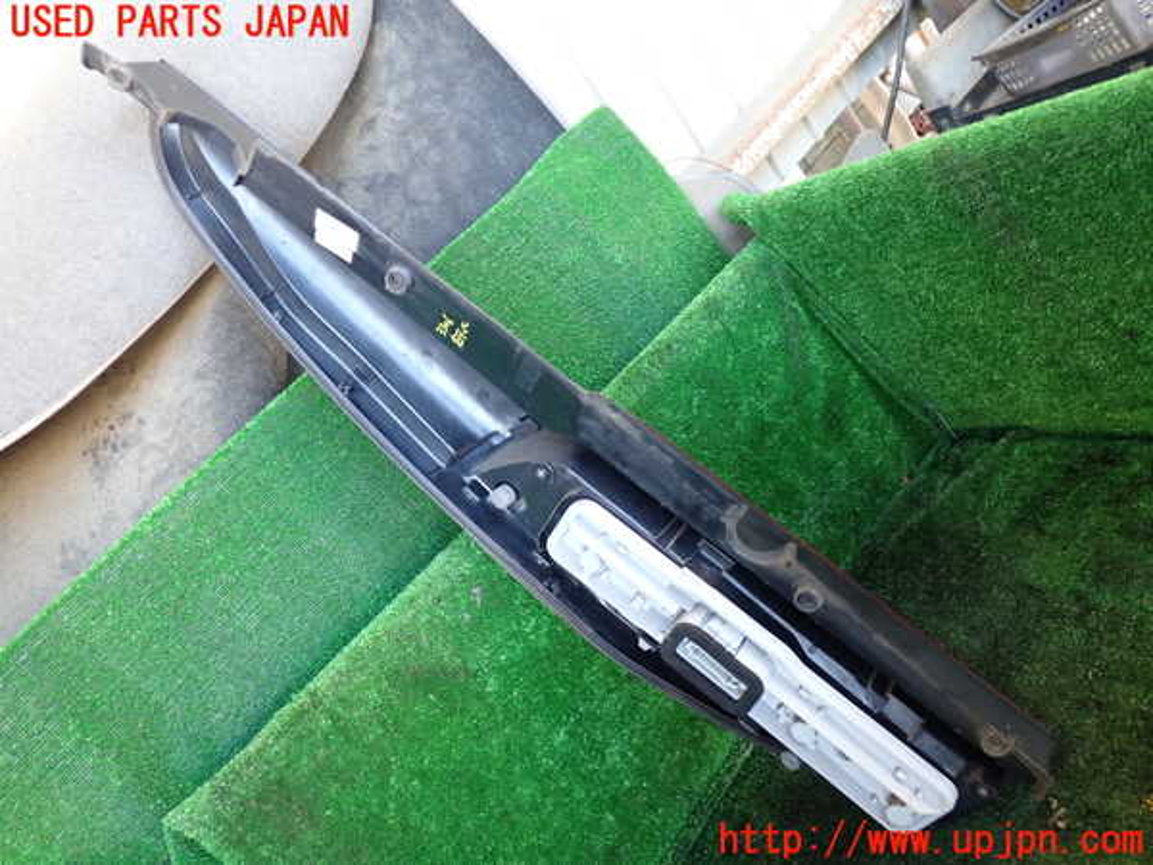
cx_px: 576
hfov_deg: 60.0
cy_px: 432
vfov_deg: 46.8
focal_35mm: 30
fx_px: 999
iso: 200
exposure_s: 1/30
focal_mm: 5.4
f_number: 2.3
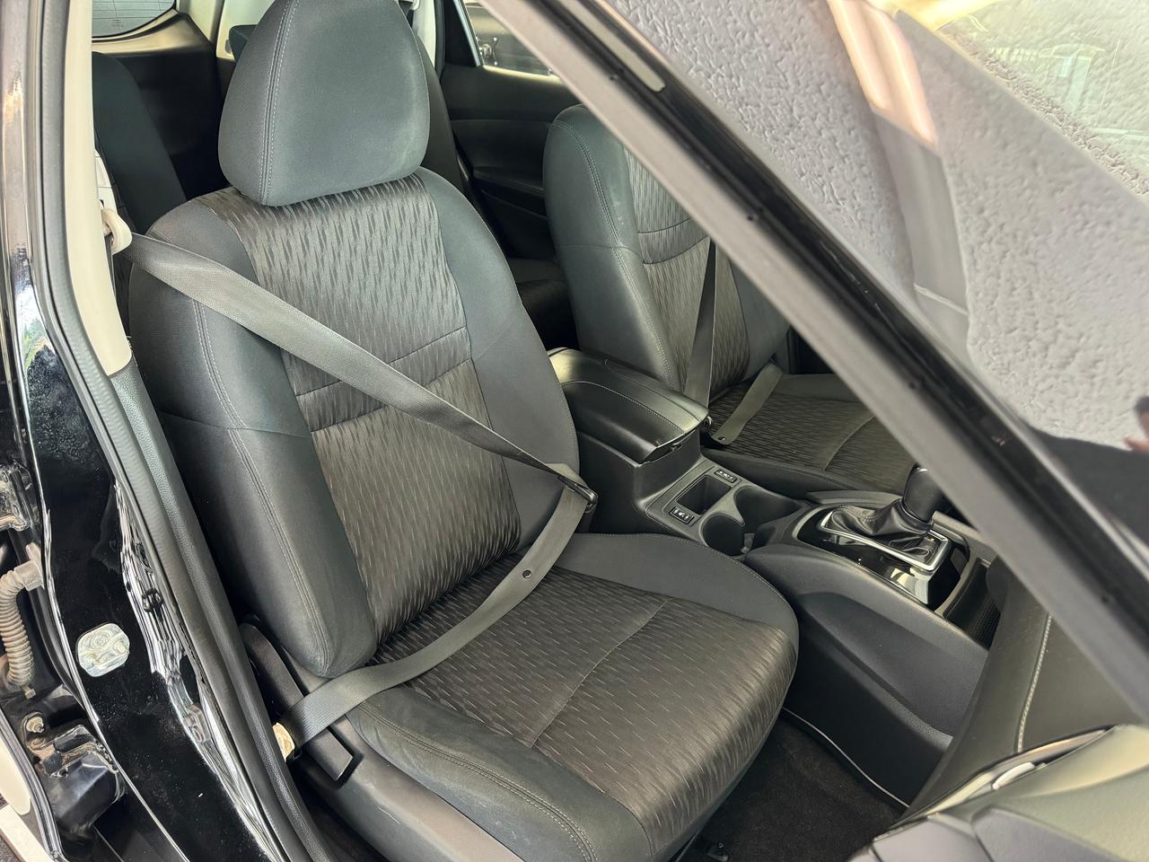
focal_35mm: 24
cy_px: 431
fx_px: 797
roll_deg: +0.0
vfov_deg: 56.8
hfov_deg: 71.6
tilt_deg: -29.1
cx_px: 574
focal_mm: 6.76
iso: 640
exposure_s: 1/60
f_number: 1.78
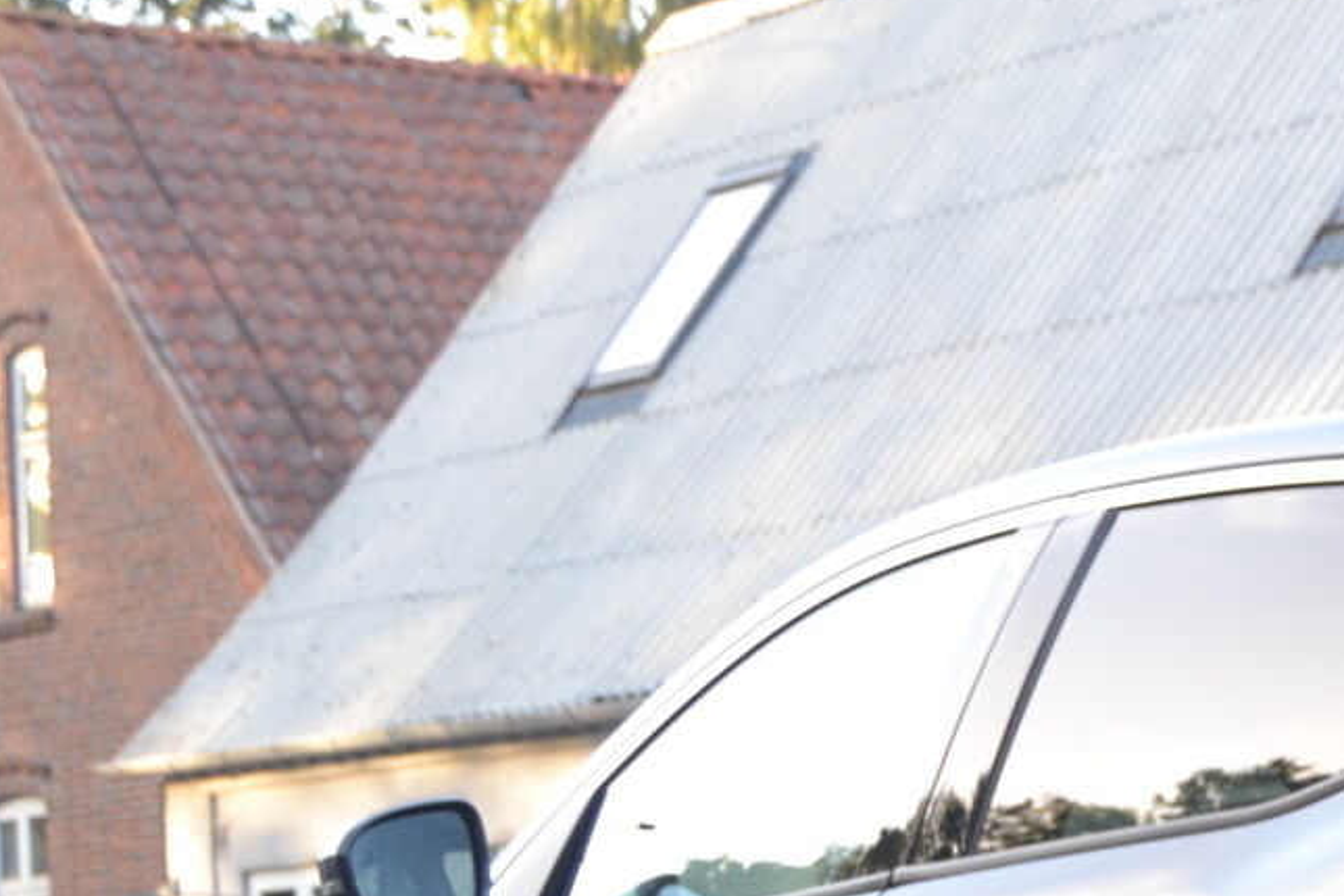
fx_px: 5170
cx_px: 1757
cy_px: 1252
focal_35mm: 138
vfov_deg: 9.7
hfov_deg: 14.2
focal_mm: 31
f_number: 5.6
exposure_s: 1/125
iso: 400
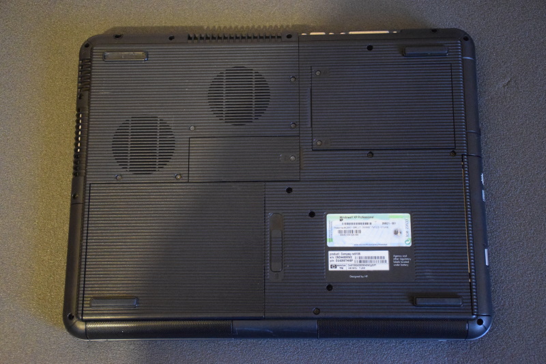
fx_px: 796
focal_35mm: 52
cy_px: 182
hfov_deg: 37.9
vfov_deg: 25.7
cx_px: 273
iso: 6400
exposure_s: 1/25
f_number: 4.2
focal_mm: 35
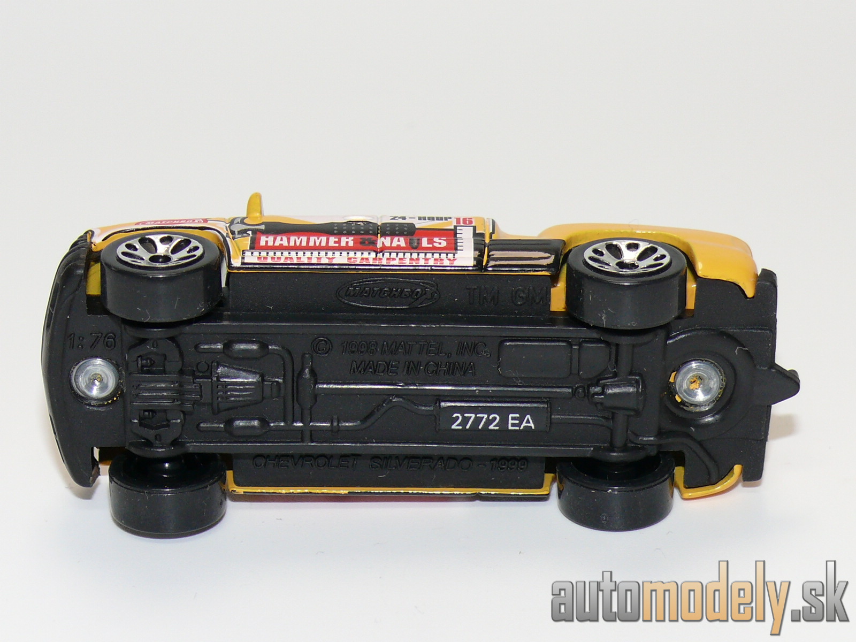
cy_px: 321
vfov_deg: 12.8
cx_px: 428
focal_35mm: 116
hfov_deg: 17.0
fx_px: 2869
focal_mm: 14.3
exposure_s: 1/30
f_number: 4
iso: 100
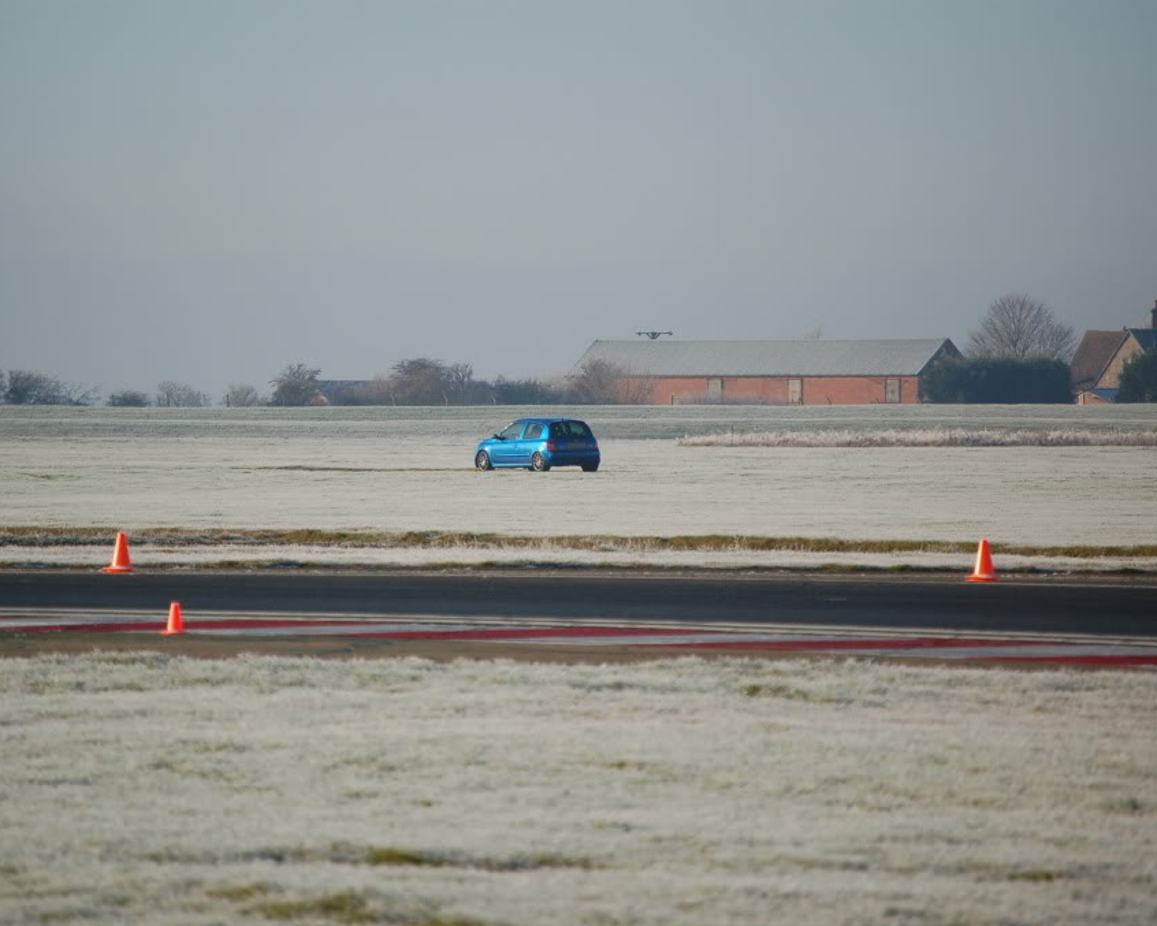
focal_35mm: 340
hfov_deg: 5.7
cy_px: 462
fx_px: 11644
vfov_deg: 4.6
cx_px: 529
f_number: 5.6
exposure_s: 1/2000
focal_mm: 200
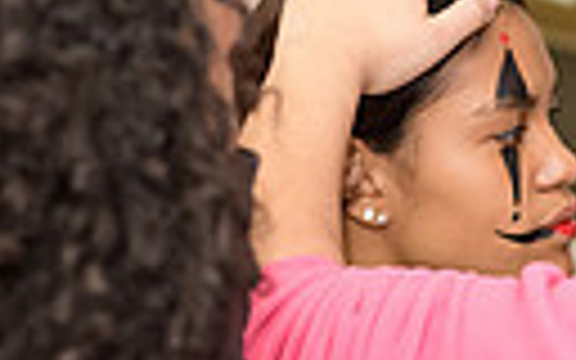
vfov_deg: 4.9
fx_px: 4191
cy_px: 200
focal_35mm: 267
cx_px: 504
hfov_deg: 7.8
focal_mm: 58
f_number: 3.2
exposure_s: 1/125
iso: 800
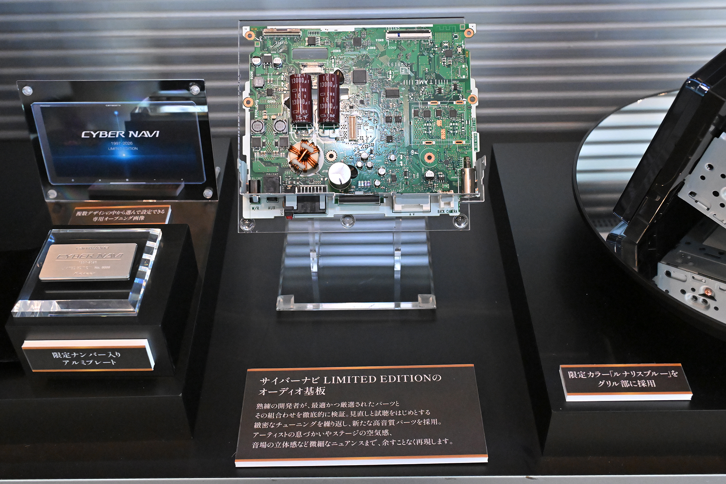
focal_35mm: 32
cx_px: 363
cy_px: 242
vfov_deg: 41.1
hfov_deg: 58.7
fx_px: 645
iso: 6400
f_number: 5.6
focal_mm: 32
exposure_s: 1/160
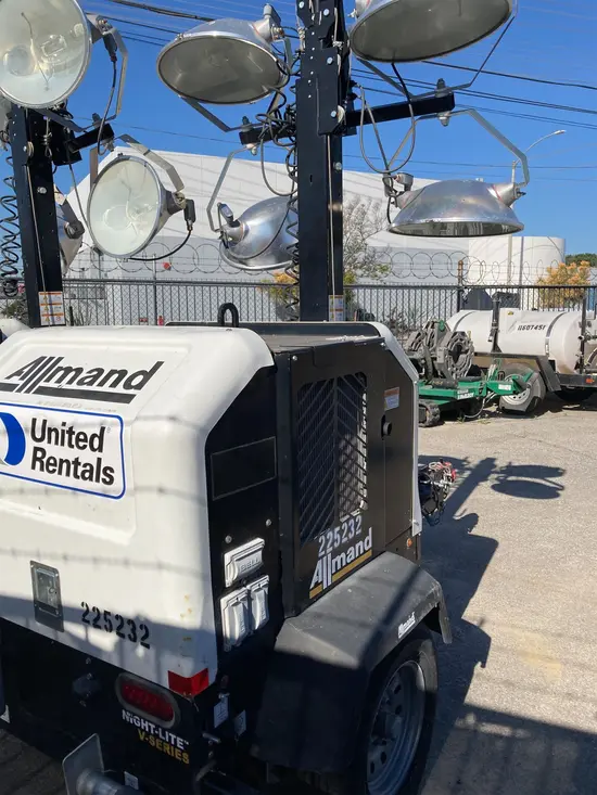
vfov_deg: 63.4
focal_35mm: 28
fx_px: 644
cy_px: 398
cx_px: 298
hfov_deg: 49.8
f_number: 1.8
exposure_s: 1/3247
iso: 20
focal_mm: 3.99
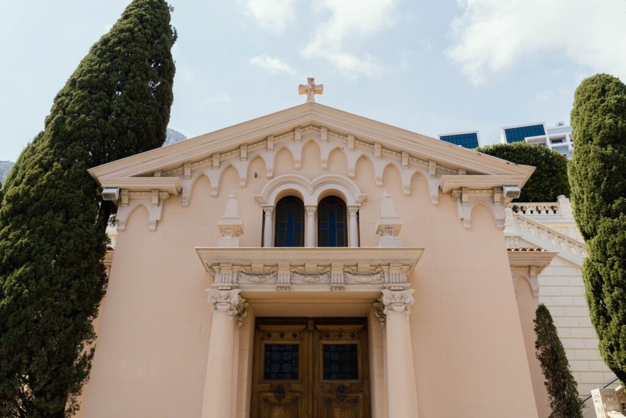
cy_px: 209
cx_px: 313
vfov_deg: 45.0
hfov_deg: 63.7
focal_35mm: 29
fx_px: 504
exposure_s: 1/640
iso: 250
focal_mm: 29
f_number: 6.3
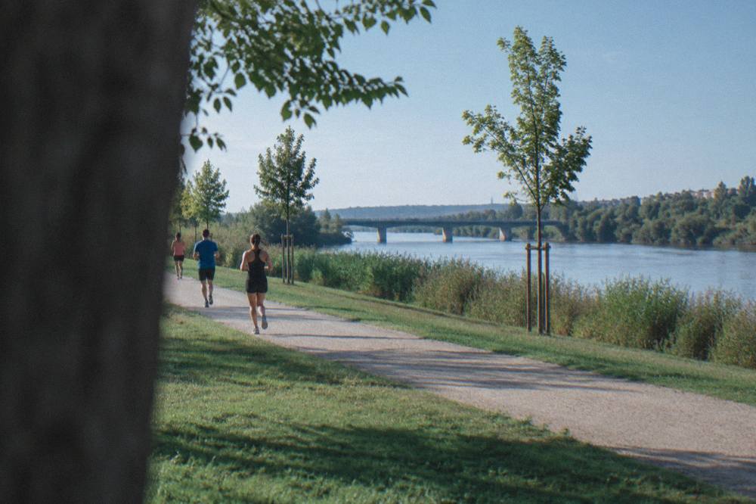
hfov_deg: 19.5
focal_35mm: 105
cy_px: 252
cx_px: 378
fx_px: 2204
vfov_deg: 13.0
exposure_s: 1/250
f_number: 9
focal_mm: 105
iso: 320
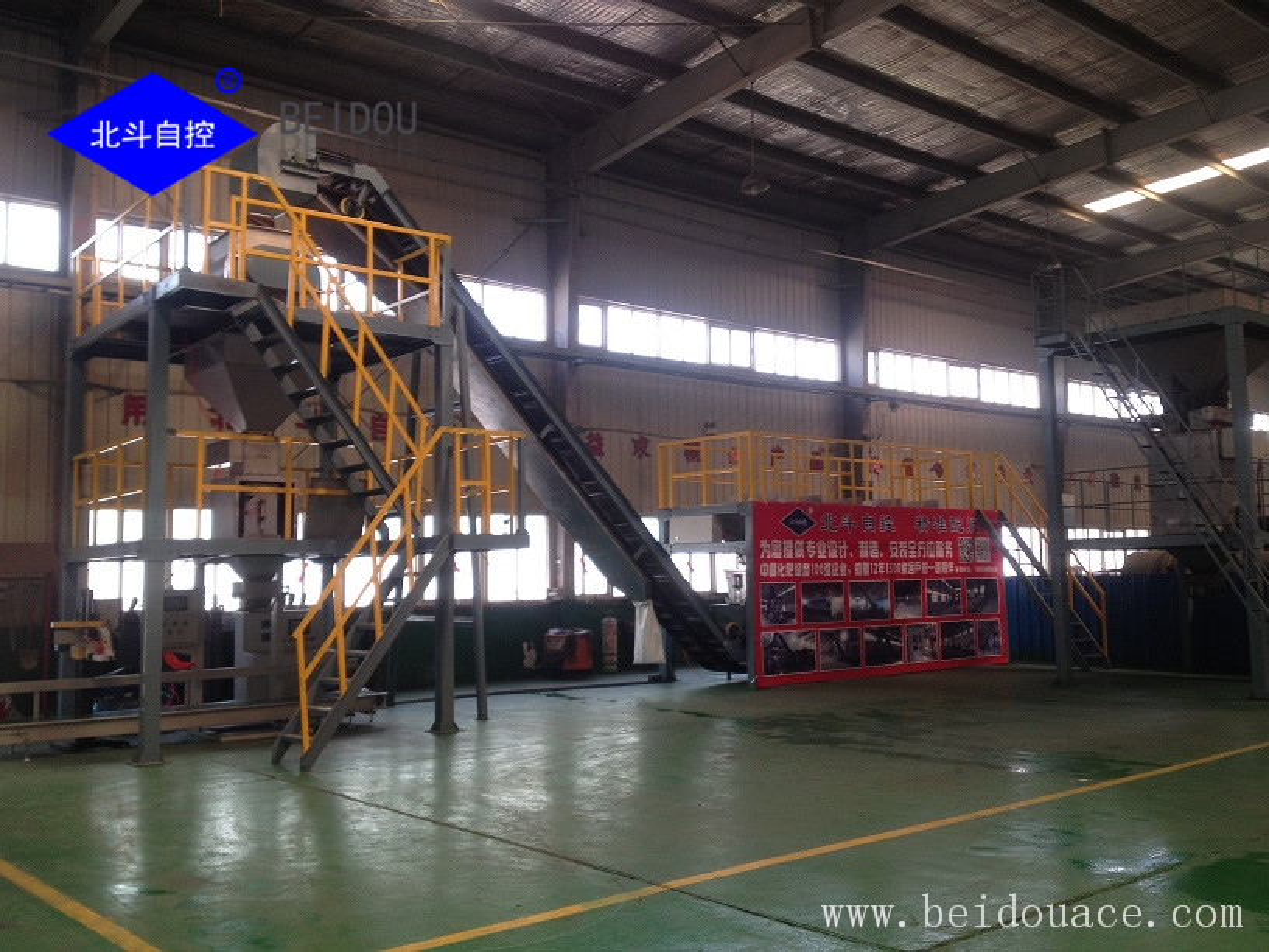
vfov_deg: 40.7
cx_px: 634
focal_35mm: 35
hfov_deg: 52.6
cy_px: 476
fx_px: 1283
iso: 50
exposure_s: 1/40
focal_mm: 4.28
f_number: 2.4
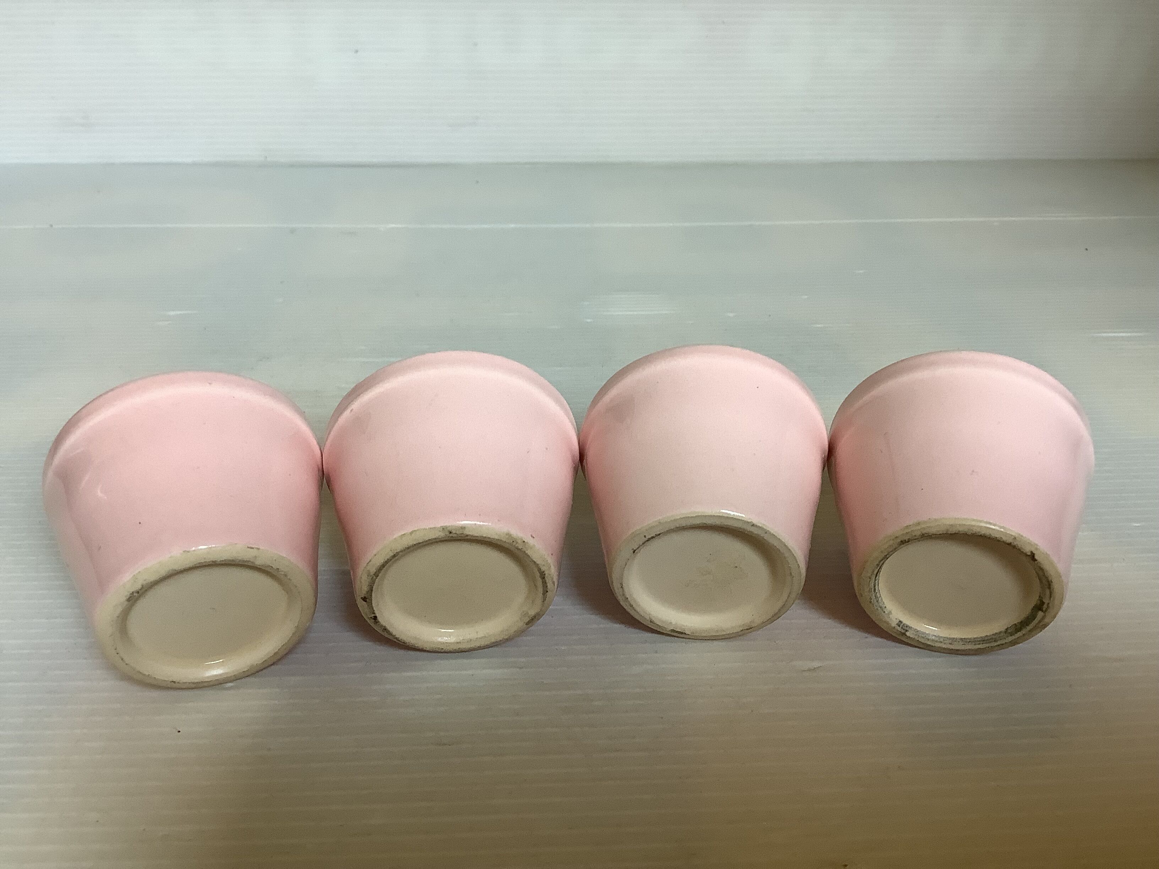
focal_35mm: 31
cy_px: 434
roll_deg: +0.3
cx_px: 580
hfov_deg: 58.4
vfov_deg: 45.4
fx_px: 1038
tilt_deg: -28.0
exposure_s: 1/50
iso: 80
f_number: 2.4
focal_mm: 3.3
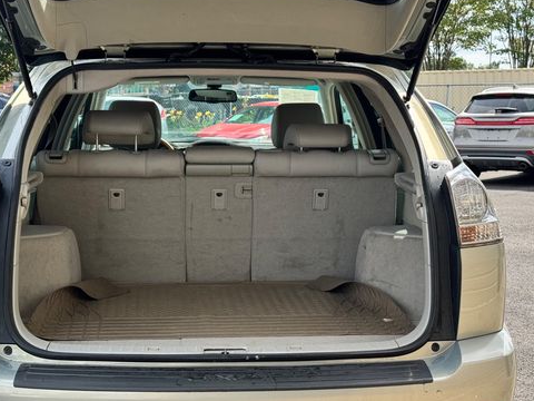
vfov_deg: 22.9
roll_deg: -0.1
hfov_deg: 30.3
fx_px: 987
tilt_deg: -7.4
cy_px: 199
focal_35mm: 64
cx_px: 250
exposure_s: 1/1263
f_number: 1.78
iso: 64
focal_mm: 6.76
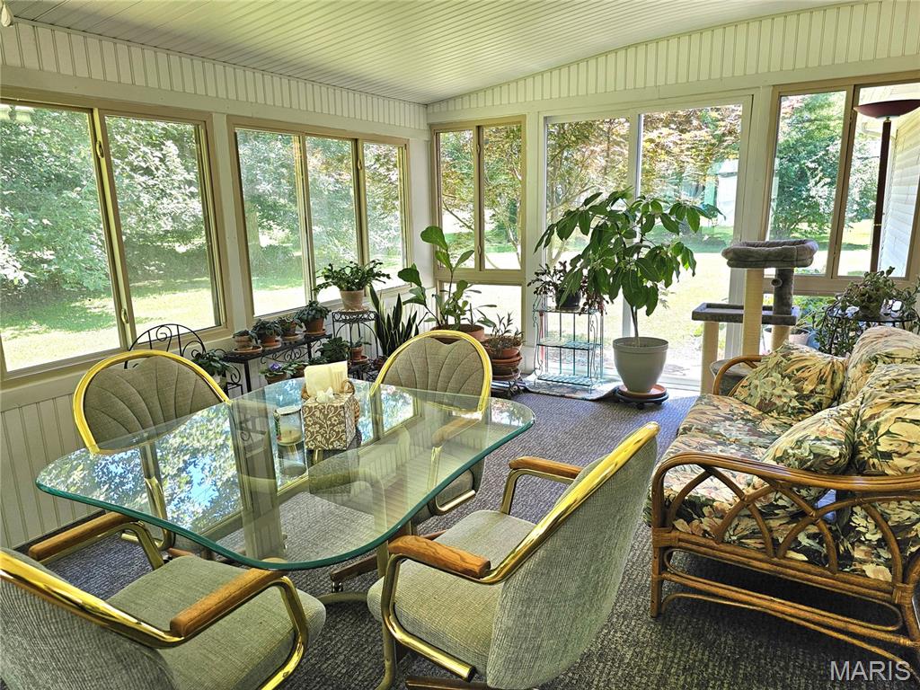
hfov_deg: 73.9
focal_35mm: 23
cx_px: 460
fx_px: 611
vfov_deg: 58.9
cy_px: 345
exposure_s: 1/182
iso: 64
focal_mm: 6.3
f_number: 1.7
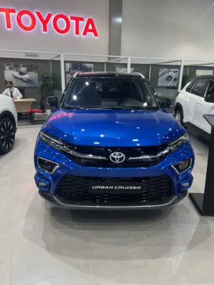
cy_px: 142
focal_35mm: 26
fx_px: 214
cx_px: 107
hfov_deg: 53.1
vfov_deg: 67.3
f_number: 1.5
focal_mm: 5.7
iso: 125
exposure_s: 1/100
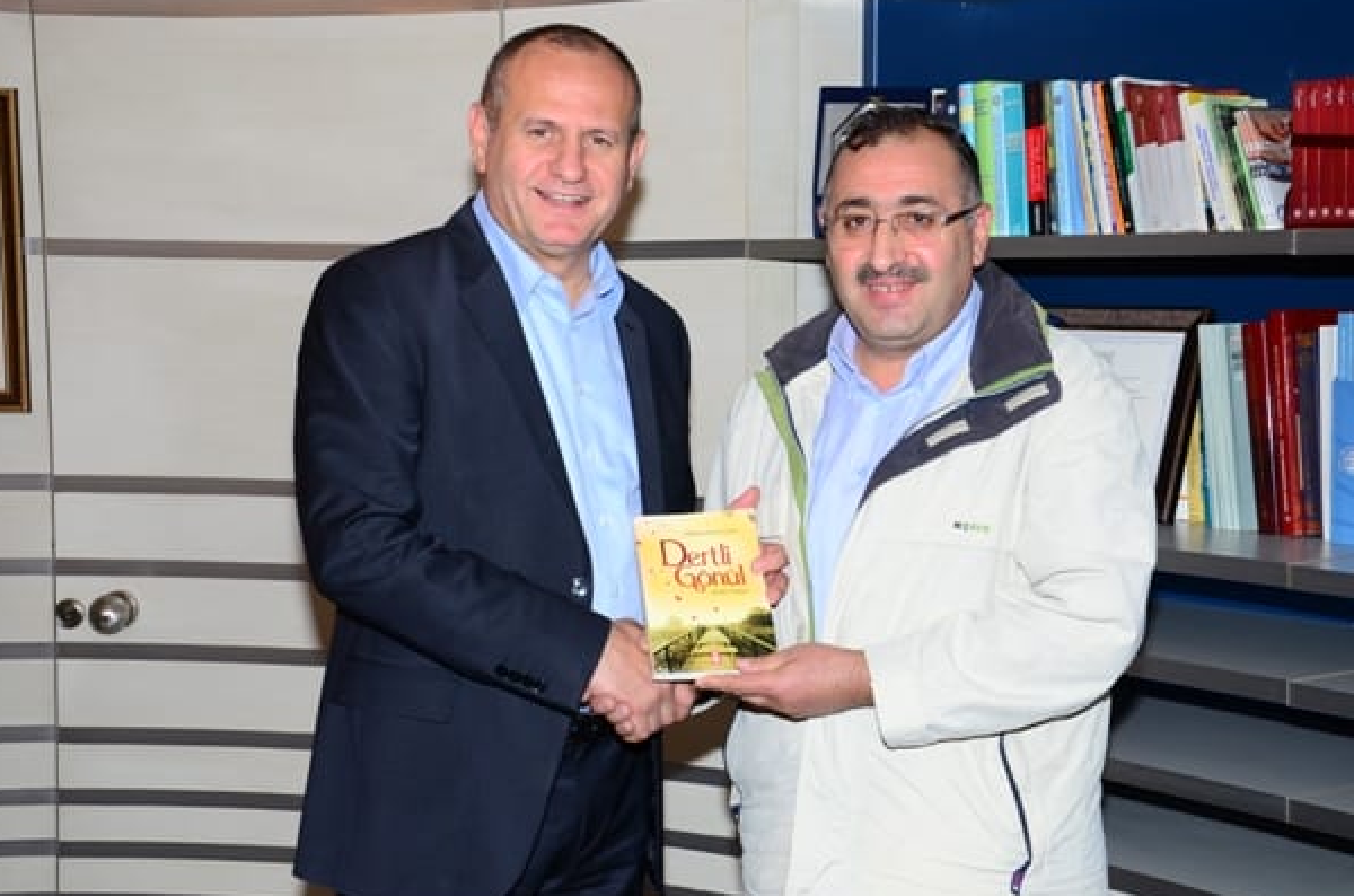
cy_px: 463
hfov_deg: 31.5
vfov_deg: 21.1
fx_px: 2401
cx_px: 706
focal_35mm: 64
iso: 400
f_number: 5.6
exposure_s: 1/60
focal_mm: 40
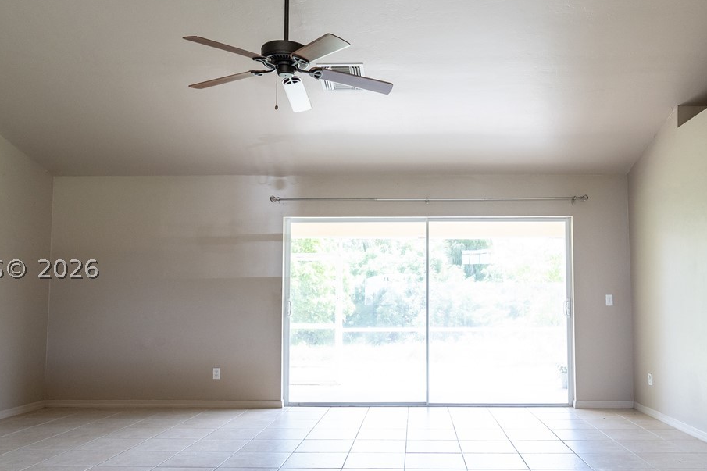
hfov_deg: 61.6
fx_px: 589
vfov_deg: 43.5
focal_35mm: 30
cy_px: 268
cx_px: 406
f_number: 3.5
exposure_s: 1/160
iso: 500
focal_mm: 16
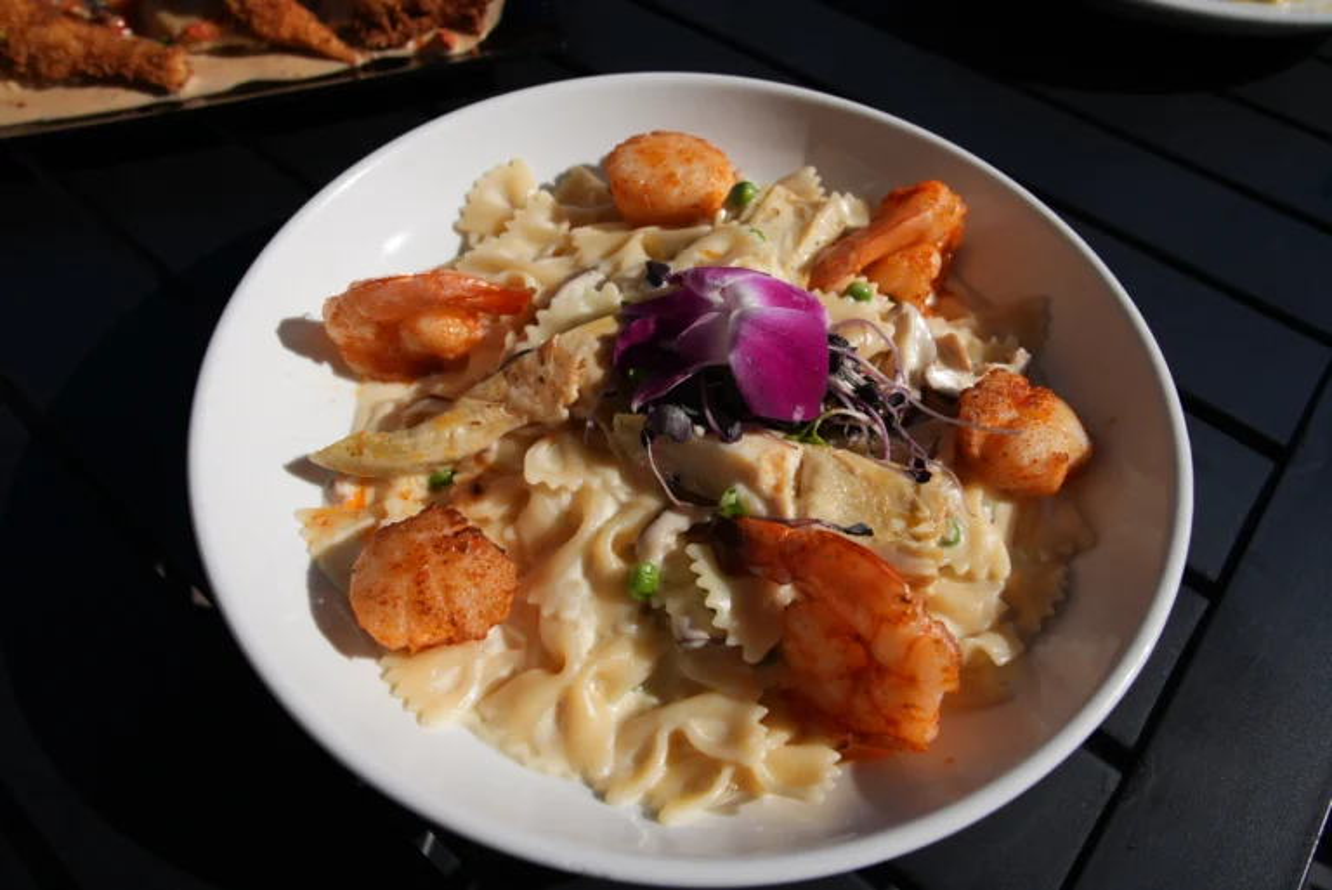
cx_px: 666
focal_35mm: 24
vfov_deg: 53.2
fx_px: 888
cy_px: 445
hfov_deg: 73.7
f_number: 8
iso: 80
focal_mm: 24
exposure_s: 1/500
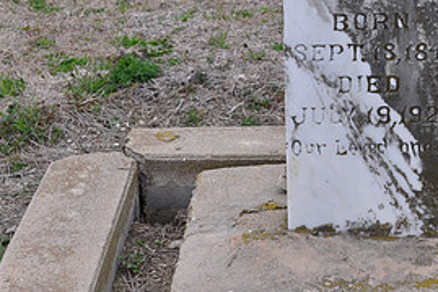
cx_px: 360
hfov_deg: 13.2
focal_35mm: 155
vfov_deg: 8.8
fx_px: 1885
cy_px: -14
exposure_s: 1/320
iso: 200
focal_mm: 48
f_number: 9
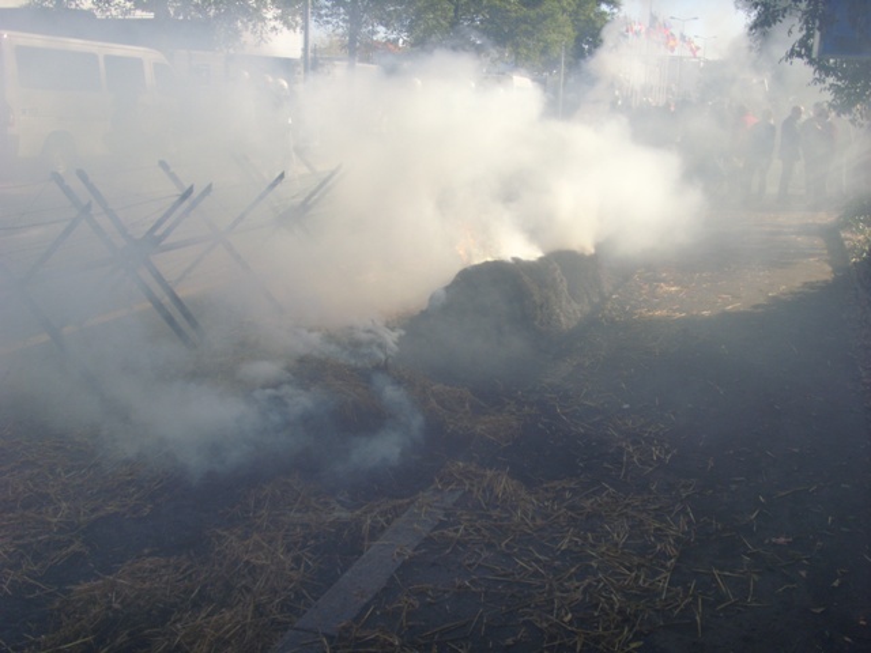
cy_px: 326
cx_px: 436
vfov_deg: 39.7
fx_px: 906
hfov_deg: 51.4
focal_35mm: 36
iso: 80
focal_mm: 6
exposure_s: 1/350
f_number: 3.5
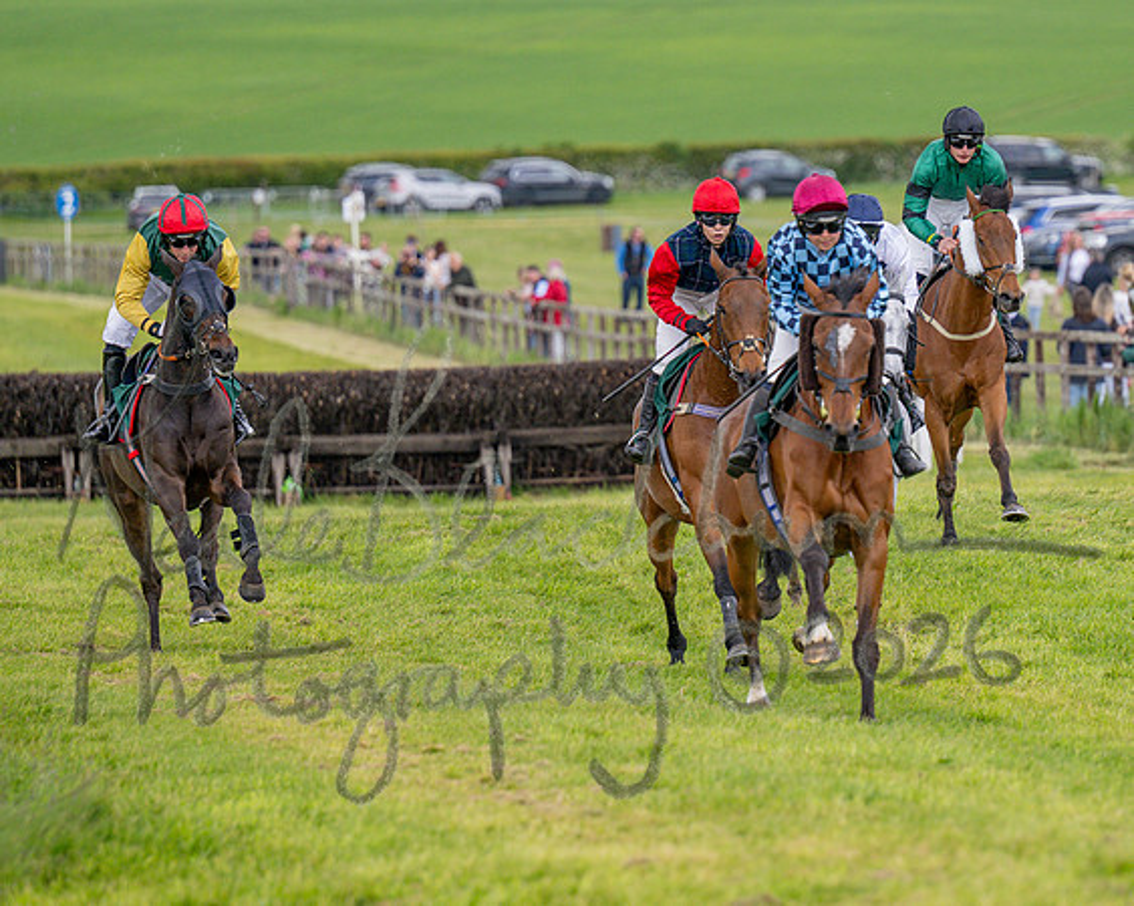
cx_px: 740
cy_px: 484
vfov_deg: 4.4
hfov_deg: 5.5
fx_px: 11774
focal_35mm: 351
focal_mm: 170
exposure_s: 1/2500
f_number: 2.8
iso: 400
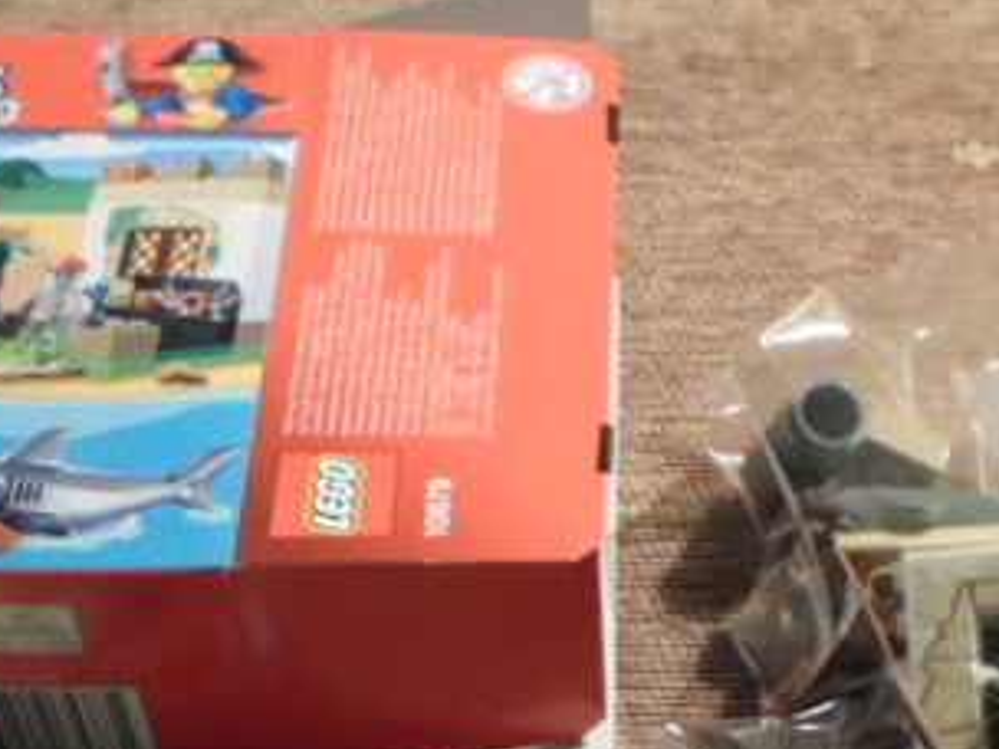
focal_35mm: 74
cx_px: 641
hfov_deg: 26.2
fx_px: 2136
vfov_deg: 18.9
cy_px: 882
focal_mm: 4.5
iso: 400
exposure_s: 1/15
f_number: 2.5
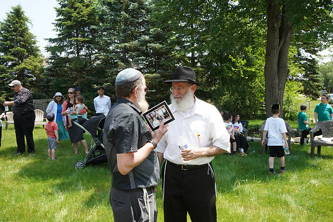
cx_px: 166
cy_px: 111
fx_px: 287
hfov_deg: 60.3
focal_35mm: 31
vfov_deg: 42.3
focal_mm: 31
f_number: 22
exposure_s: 1/250
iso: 3200
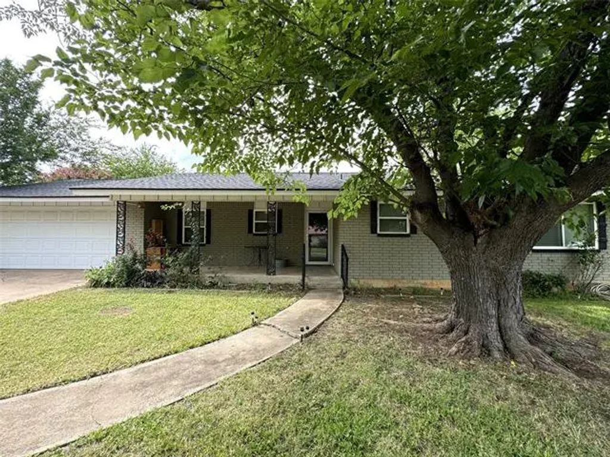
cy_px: 228
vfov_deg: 85.7
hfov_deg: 102.1
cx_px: 305
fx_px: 247
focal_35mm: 14
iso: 40
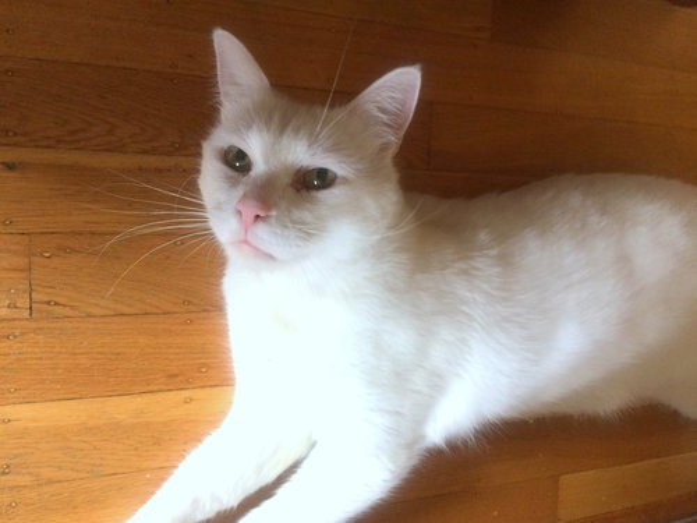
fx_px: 584
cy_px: 262
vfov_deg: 48.2
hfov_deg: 61.7
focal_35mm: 29
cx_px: 348
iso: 100
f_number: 2.2
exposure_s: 1/30
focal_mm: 4.15
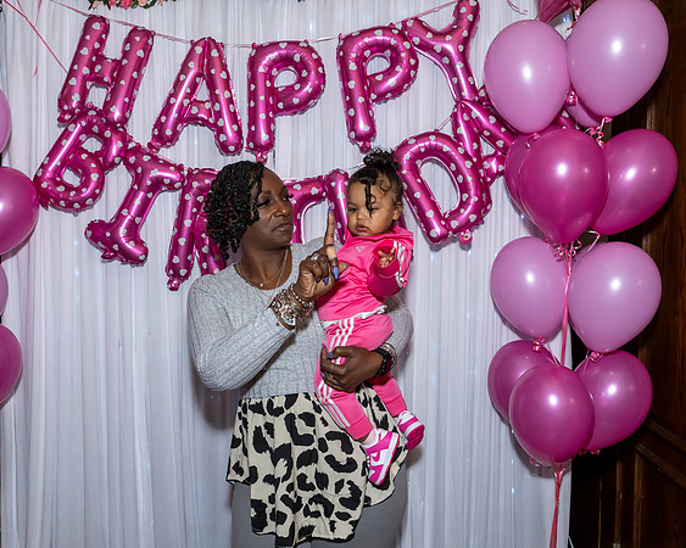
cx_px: 343
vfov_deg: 43.6
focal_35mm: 34
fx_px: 686
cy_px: 274
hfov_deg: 53.1
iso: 640
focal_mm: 20
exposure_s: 1/250
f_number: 7.1
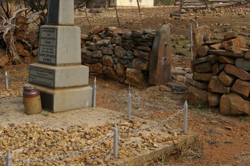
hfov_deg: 33.6
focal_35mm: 59
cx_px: 82
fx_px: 409
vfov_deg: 22.7
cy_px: 38
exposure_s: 1/250
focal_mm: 24
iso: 200
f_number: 8
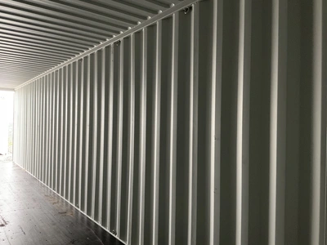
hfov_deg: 61.7
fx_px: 274
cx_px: 164
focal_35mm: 29
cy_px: 122
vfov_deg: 48.2
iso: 320
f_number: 1.8
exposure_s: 1/56
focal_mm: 3
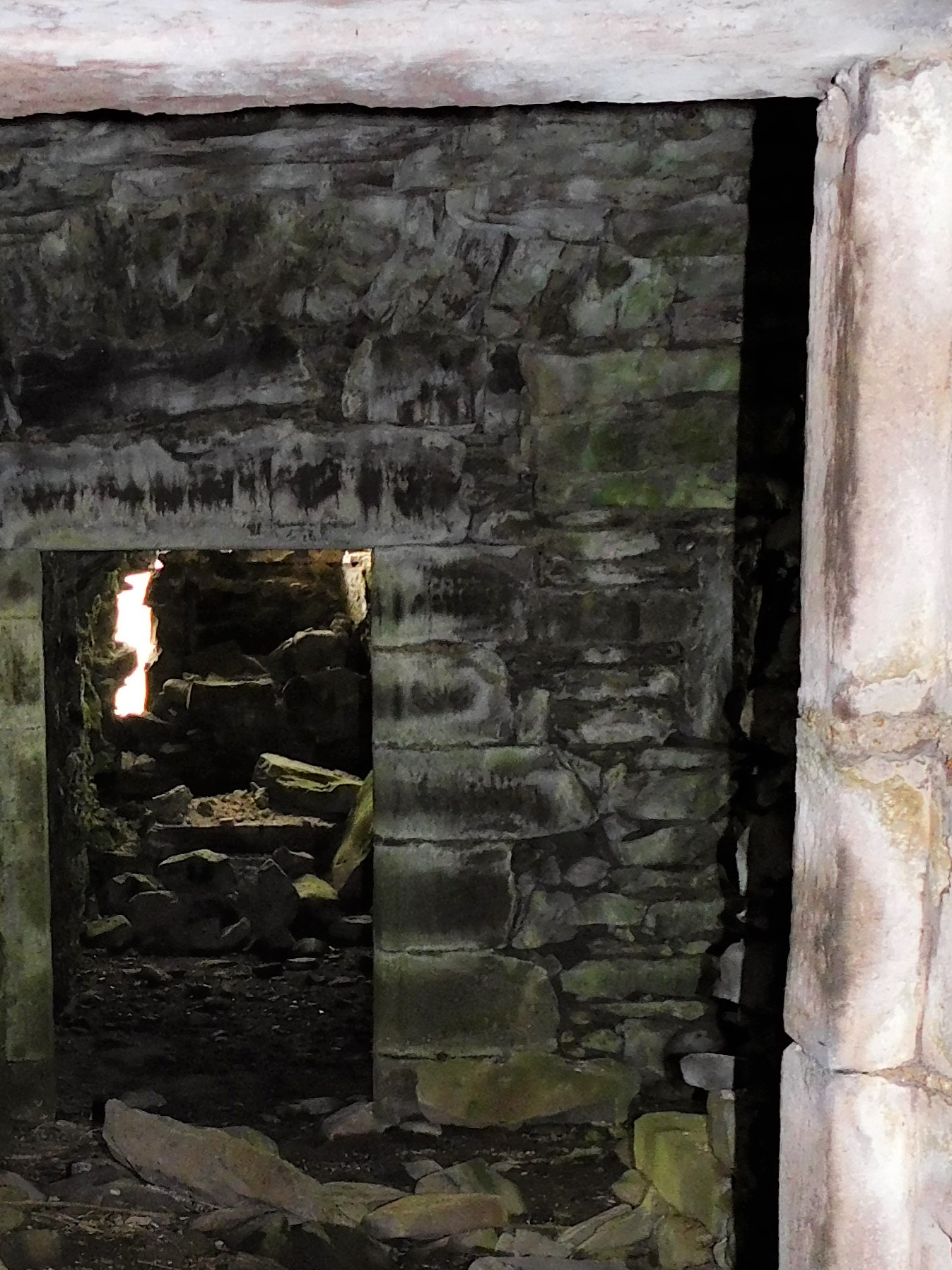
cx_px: 163
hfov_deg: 24.3
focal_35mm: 59
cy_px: 1011
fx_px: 2163
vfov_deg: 31.9
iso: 200
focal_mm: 4
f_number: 3
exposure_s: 1/30
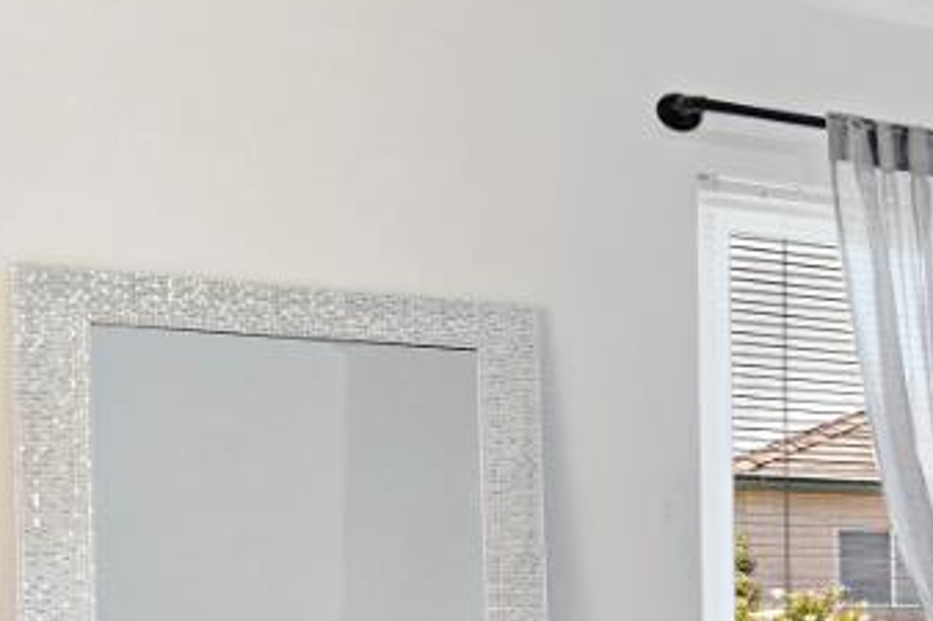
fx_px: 1839
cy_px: 633
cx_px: 1963
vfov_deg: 18.6
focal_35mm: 71
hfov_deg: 17.6
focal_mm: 16
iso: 640
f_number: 7.1
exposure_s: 1/5
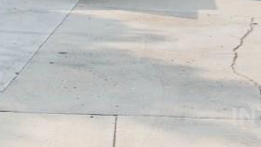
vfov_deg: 9.0
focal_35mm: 127
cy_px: -141
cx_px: -84
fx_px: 879
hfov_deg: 16.0
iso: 100
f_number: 5.6
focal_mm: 20
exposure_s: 1/320
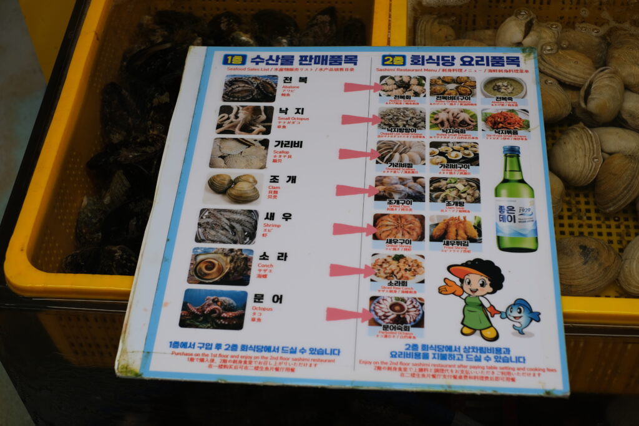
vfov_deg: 25.5
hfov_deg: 37.5
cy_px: 213
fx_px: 941
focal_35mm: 53
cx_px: 320
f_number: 3.2
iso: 320
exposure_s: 1/300
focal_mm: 35
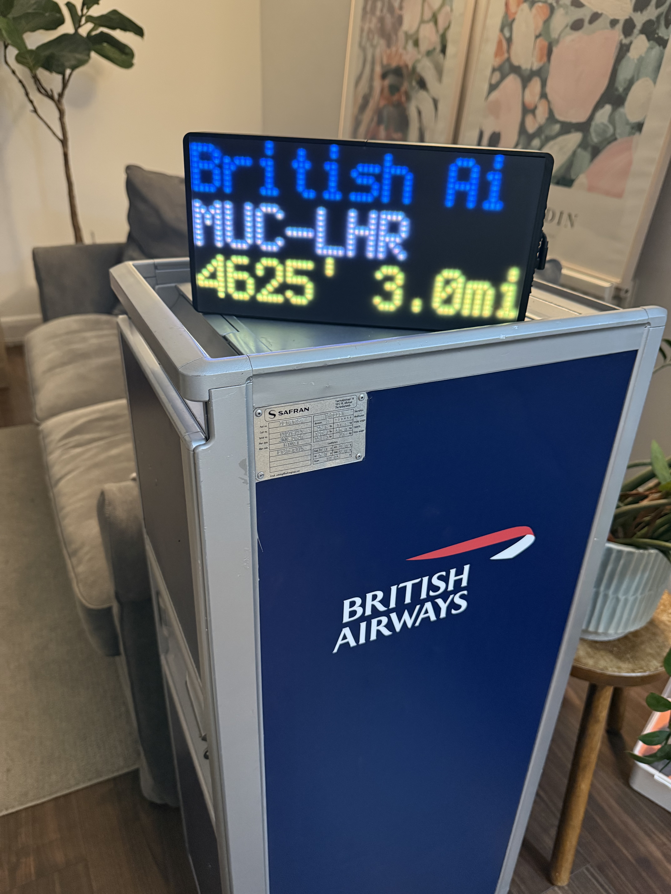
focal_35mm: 24
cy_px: 447
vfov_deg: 71.6
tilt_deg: -28.5
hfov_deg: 56.8
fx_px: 620
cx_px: 336
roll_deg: -2.7
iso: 500
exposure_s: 1/55
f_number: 1.78
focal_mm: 6.76
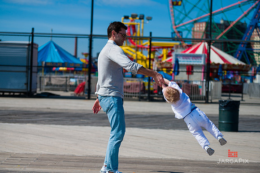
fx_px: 505
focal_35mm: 70
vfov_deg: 19.4
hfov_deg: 28.9
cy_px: 86
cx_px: 130
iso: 200
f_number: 3.2
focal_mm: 70
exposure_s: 1/6400
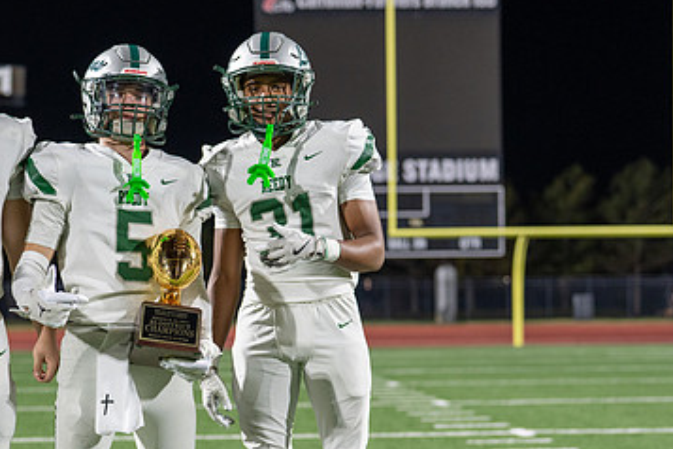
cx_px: 159
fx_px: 1869
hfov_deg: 20.2
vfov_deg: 13.6
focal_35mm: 100
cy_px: 327
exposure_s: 1/500
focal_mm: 50
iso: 1000
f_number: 2
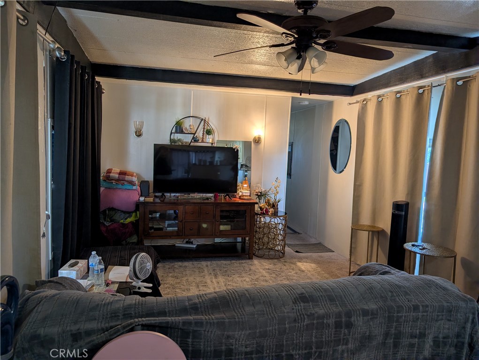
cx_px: 240
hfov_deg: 71.5
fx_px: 332
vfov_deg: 56.9
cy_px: 180
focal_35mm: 24
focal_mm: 6.9
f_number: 1.68
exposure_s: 1/120
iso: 31
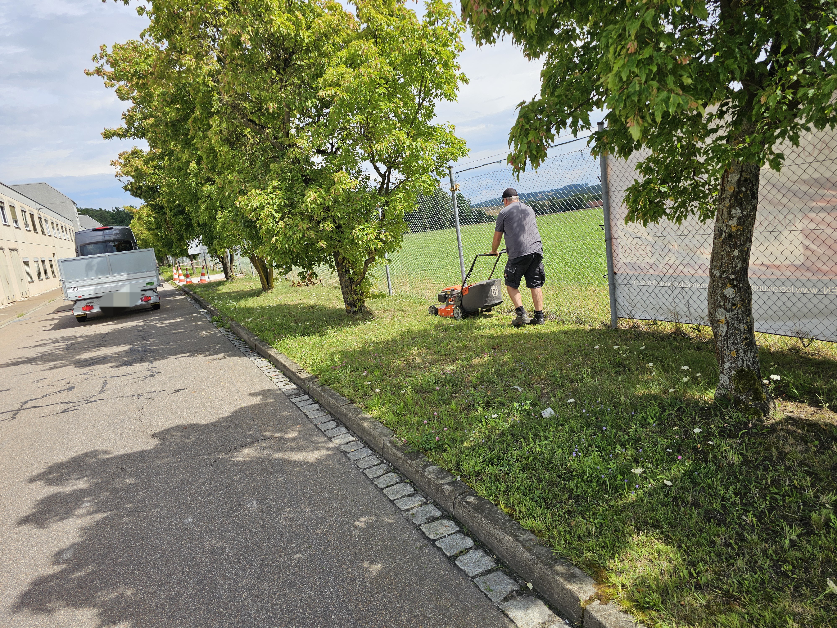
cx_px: 418
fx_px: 556
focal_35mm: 23
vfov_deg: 58.9
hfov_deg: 73.9
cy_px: 314
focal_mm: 6.3
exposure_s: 1/667
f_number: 1.7
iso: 10
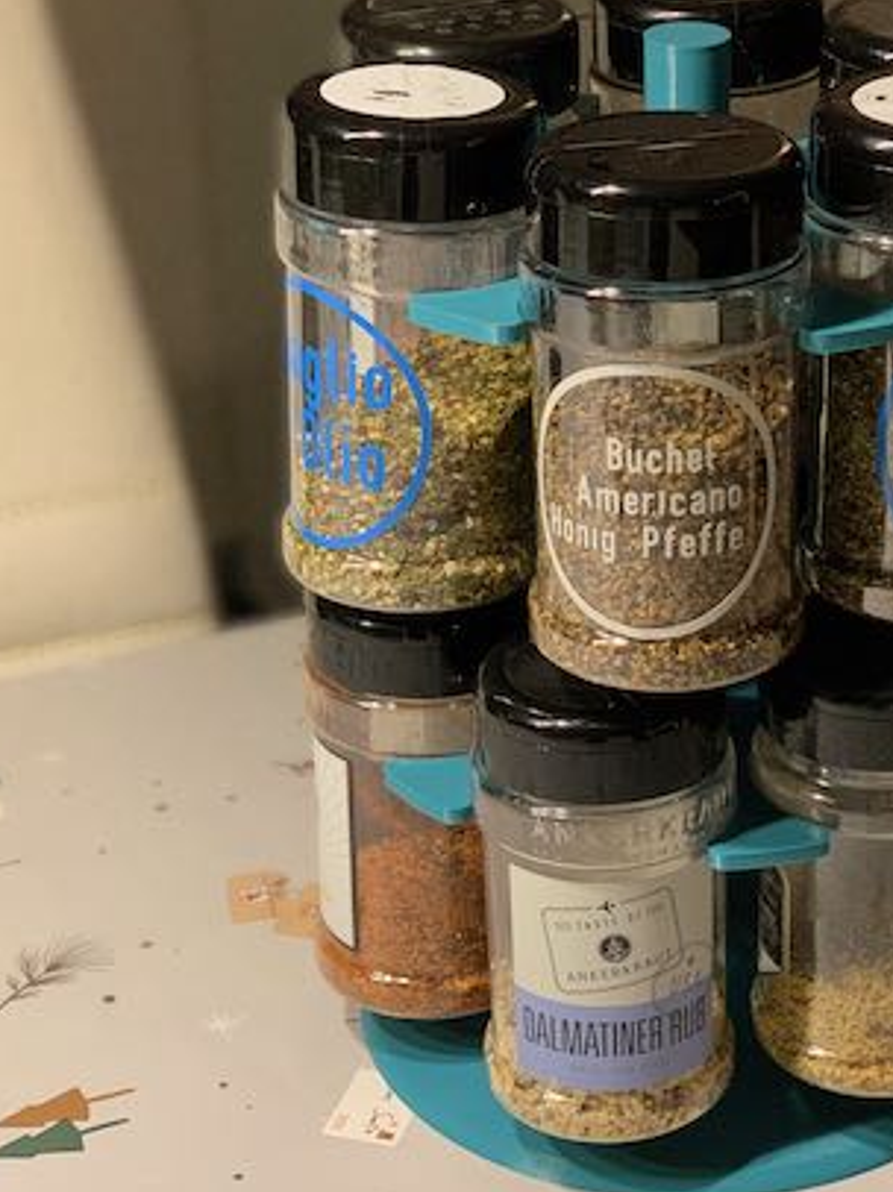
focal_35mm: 82
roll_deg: +0.0
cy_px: 643
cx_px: 632
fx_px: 2823
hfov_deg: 17.9
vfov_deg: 23.8
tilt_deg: -26.5
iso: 200
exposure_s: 1/50
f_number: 2.4
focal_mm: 6
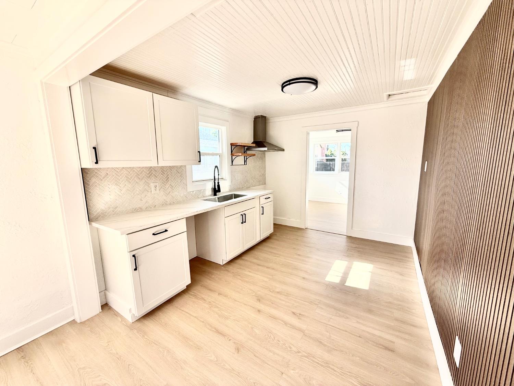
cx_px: 257
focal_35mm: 14
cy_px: 193
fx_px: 208
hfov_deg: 102.1
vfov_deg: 85.7
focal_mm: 2.22
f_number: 2.2
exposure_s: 1/218
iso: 64
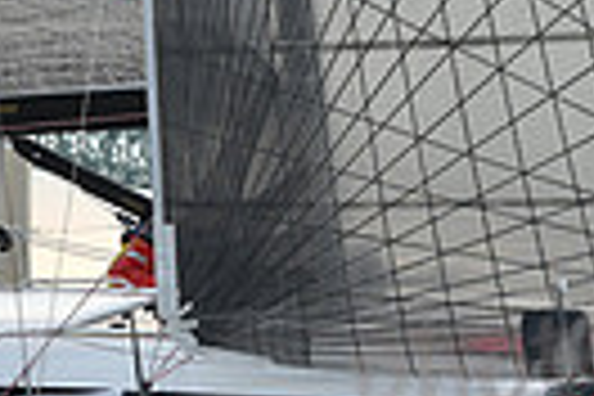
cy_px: 155
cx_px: 117
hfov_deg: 6.7
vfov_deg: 4.5
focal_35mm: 308
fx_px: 5082
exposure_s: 1/640
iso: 500
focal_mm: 70
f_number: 4
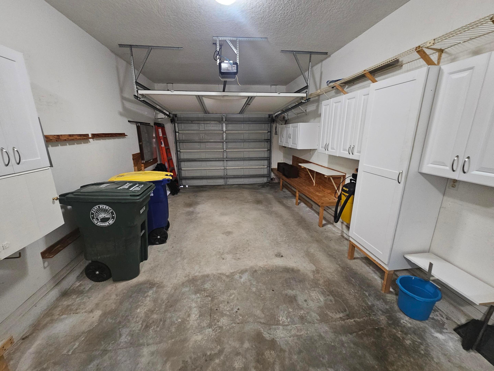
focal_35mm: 13
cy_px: 186
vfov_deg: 89.9
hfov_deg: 106.2
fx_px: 186
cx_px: 247
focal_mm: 2.2
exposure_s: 1/24
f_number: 2.2
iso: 640
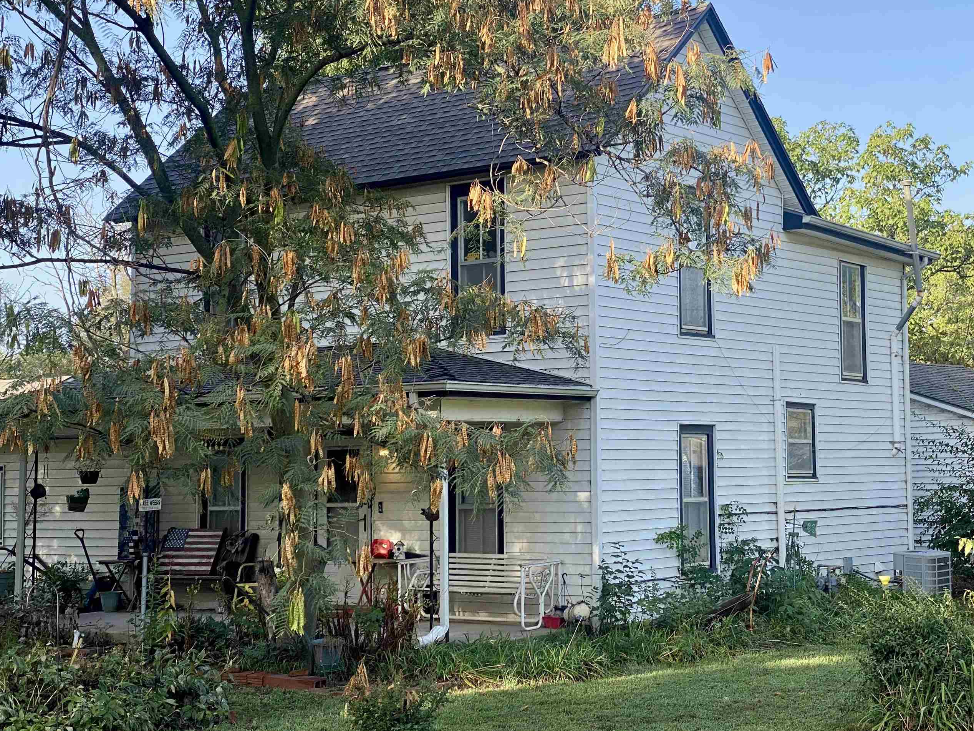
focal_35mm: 63
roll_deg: +1.4
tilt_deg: +5.8
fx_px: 1773
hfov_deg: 30.7
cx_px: 572
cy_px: 348
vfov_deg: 23.3
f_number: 2
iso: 20
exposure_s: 1/448
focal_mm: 6
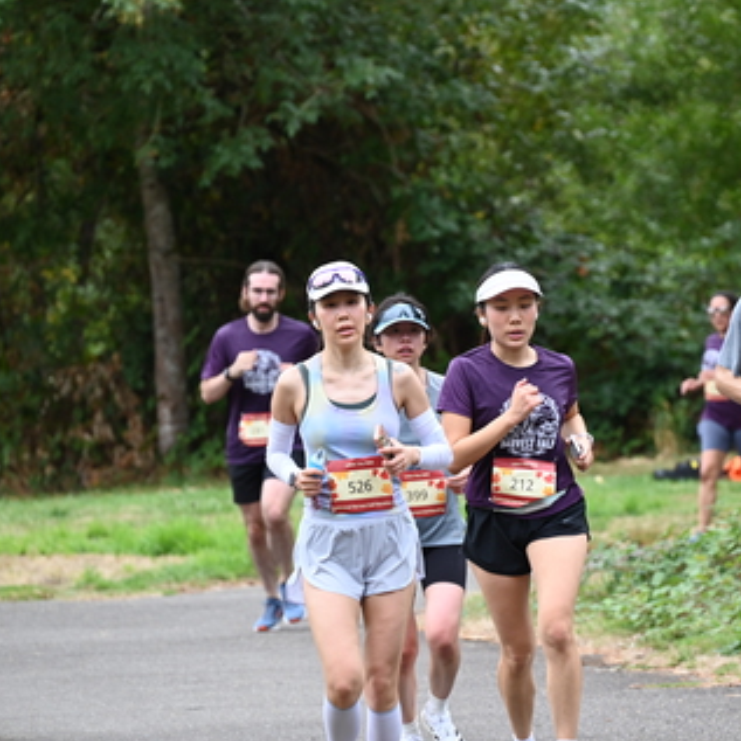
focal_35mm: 295
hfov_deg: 5.9
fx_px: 7144
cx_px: 507
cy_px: 394
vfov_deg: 5.9
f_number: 6.3
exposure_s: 1/250
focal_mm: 200
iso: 450
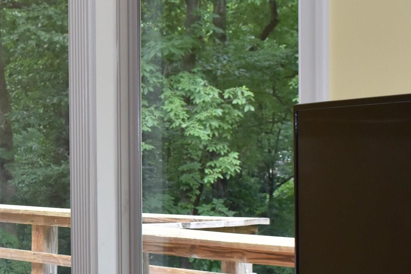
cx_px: -21
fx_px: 1233
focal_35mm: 108
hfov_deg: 18.3
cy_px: 219
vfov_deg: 12.6
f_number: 5.6
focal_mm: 26
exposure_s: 1/125
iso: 720
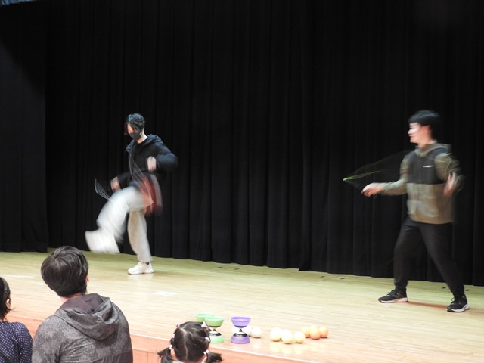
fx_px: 769
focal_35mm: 55
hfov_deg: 34.9
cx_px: 242
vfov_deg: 26.6
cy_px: 182
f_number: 4
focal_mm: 9.9
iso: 560
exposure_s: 1/8
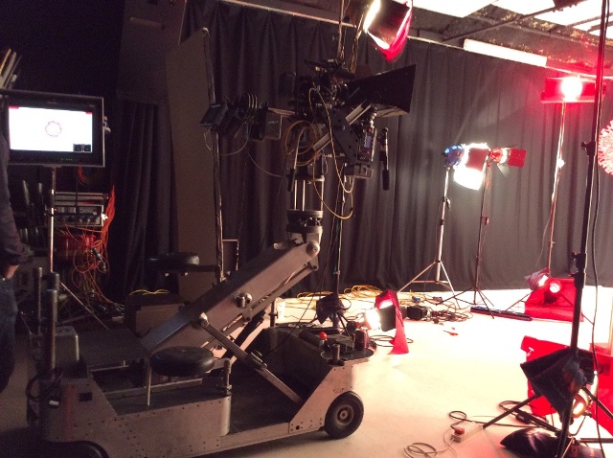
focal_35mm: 33
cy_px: 229
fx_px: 584
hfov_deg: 55.4
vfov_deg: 42.8
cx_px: 306
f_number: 2.4
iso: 200
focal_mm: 3.3
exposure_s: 1/24
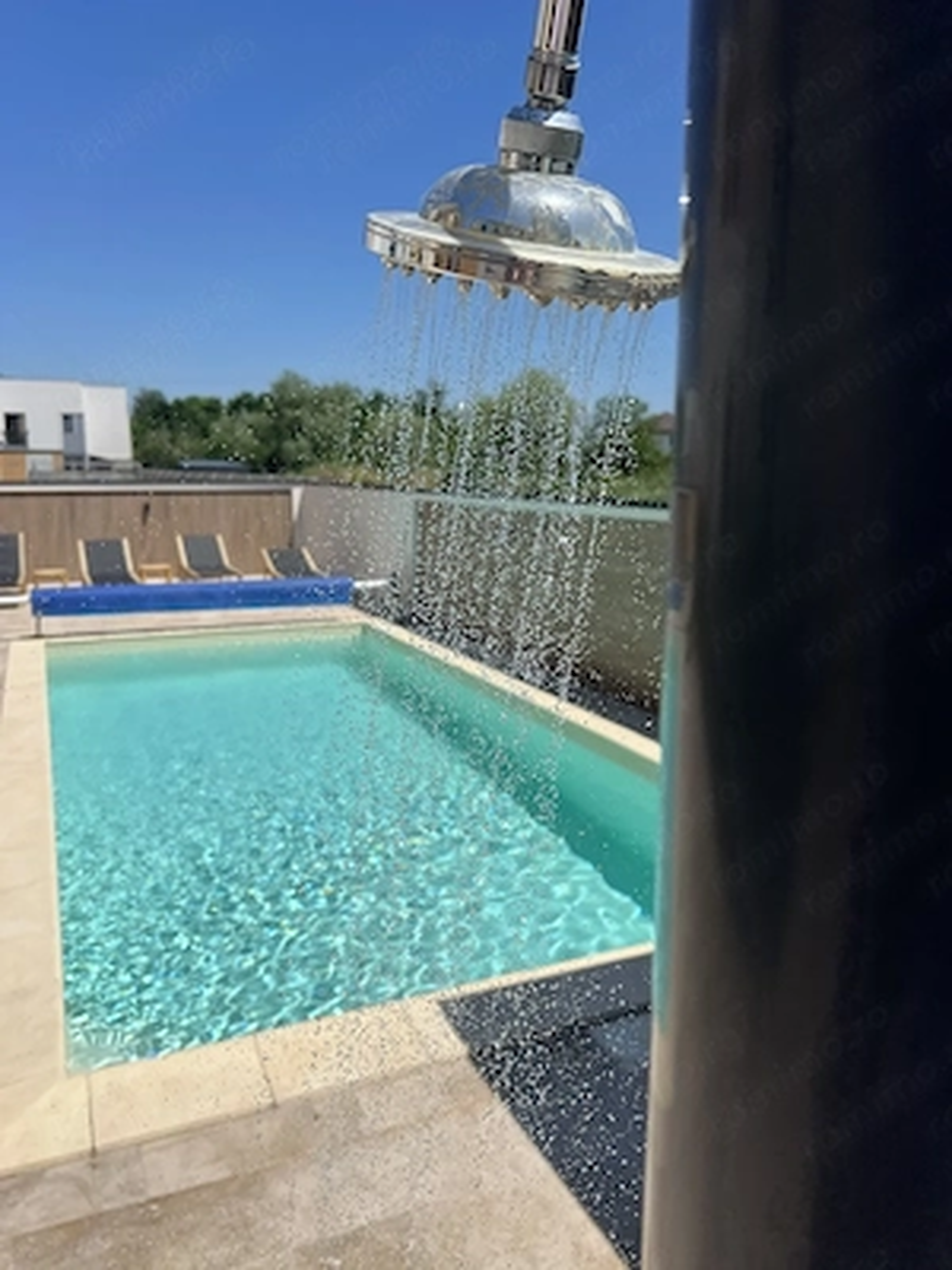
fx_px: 953
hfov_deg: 53.1
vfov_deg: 67.3
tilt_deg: -6.7
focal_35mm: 26
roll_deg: +1.1
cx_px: 476
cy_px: 635
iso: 50
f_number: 1.5
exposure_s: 1/8000
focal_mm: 5.7
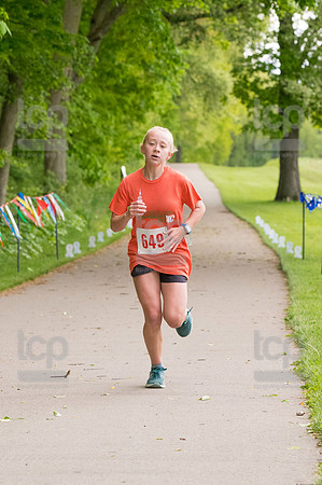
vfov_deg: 11.2
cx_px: 161
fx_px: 2461
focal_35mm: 183
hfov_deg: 7.5
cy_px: 242
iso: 2500
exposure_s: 1/1250
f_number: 5.6
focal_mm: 122
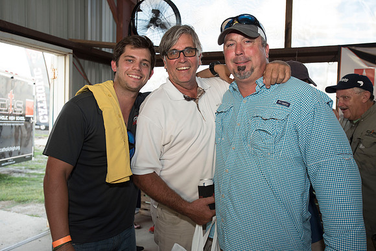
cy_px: 126
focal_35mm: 32
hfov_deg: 58.7
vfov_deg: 41.1
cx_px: 188
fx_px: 334
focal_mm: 32
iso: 500
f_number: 5
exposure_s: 1/100
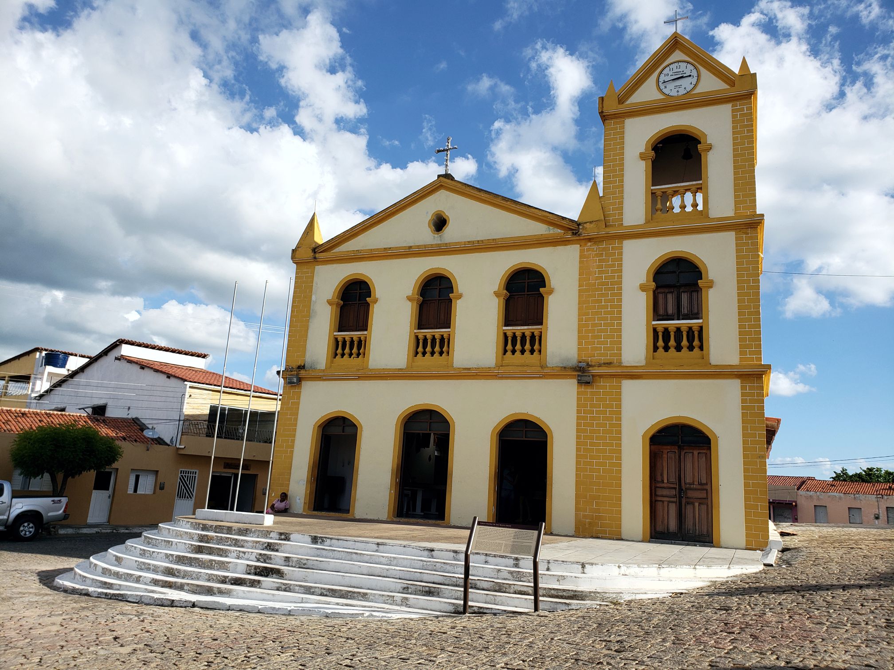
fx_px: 671
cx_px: 447
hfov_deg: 67.3
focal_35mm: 26
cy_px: 335
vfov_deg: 53.1
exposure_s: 1/1529
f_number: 2.4
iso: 50
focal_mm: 4.3
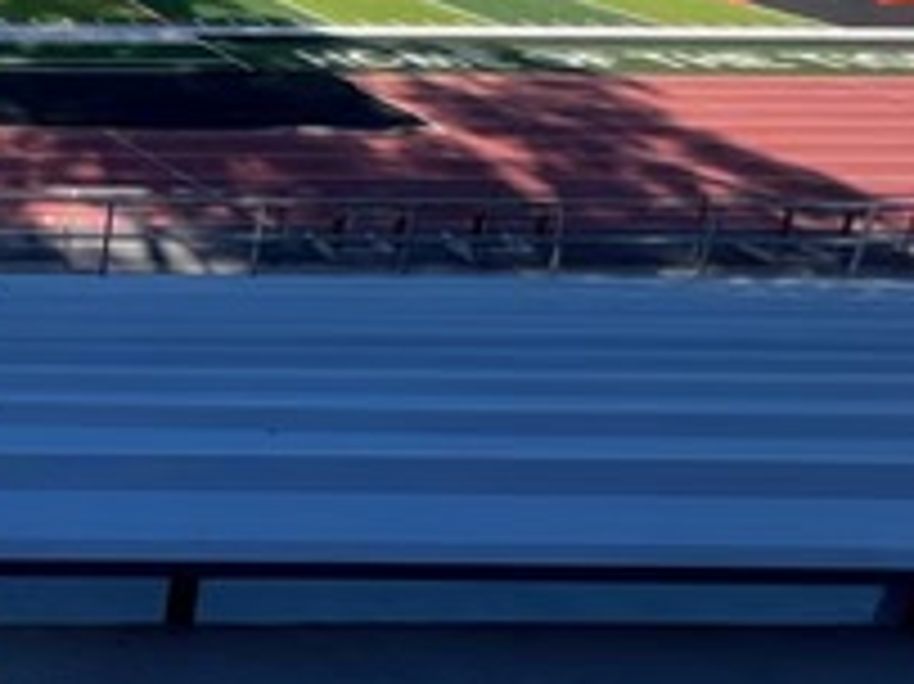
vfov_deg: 32.6
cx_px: -351
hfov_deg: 31.5
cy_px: 22
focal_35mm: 41
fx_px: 1082
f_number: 1.8
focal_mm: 1.57
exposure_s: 1/1553
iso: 32
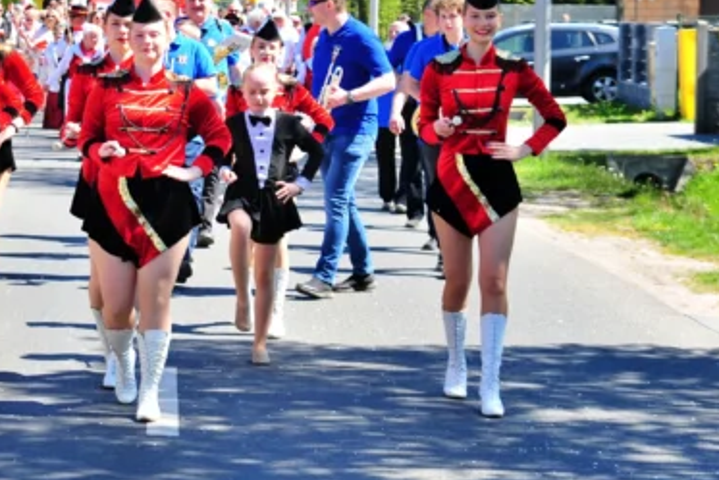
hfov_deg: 14.2
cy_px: 88
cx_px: 127
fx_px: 2877
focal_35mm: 144
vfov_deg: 9.5
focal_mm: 70
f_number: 4.8
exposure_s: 1/320
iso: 250
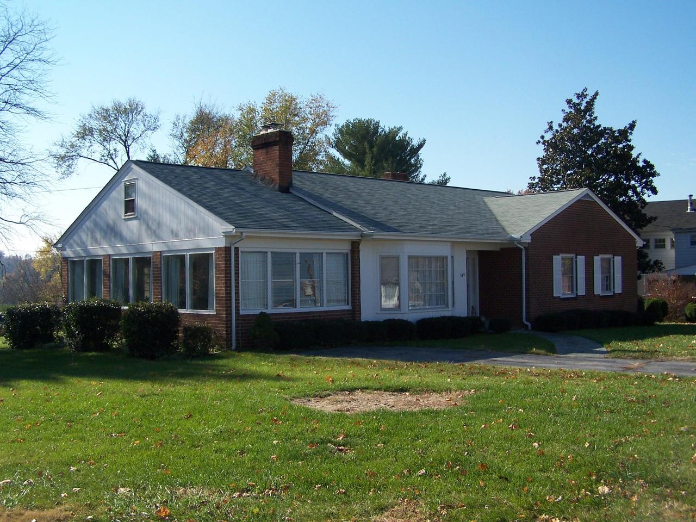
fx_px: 764
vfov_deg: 37.7
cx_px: 348
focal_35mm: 38
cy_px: 261
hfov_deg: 49.0
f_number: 4
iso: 80
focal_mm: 6.3
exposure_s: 1/640
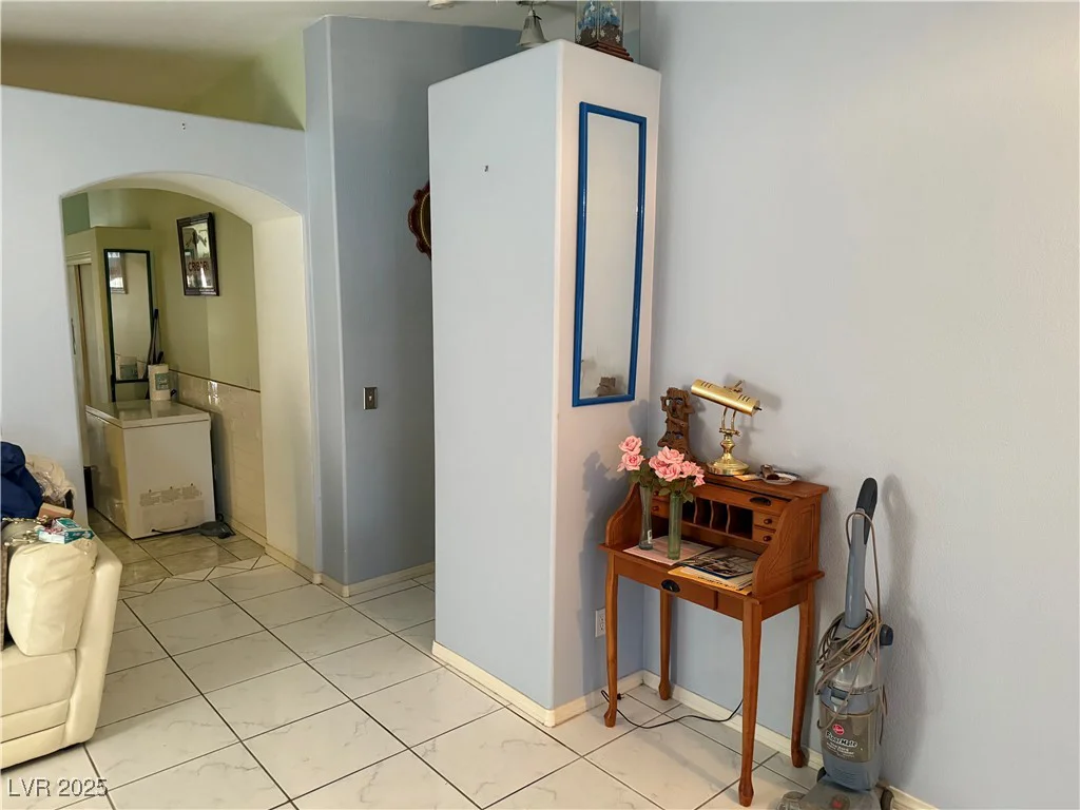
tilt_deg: -7.3
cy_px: 405
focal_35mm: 24
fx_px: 749
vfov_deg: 56.8
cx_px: 540
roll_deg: -0.5
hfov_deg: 71.6
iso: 640
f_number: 1.78
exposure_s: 1/60
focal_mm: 6.76
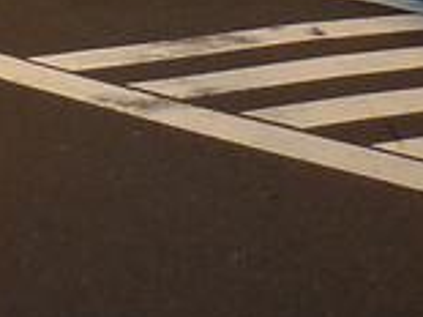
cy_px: -842
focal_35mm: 194
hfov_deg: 10.2
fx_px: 2369
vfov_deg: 6.5
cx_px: 126
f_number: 4
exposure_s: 1/200
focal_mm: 4.1
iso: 80
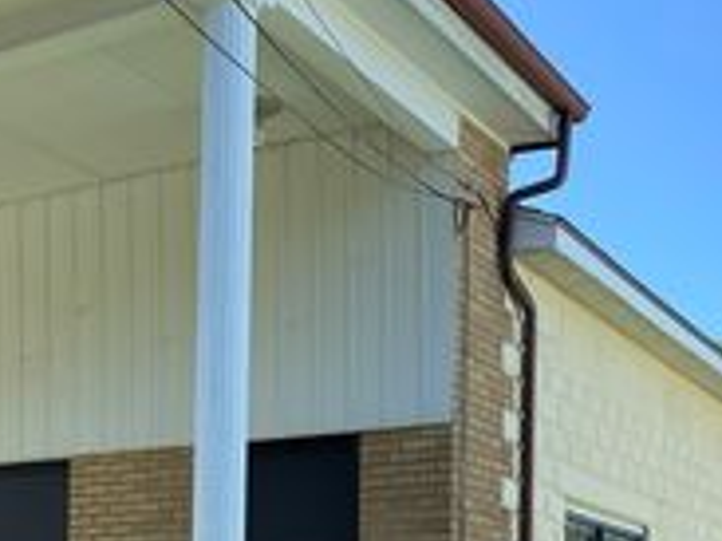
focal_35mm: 71
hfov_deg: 26.8
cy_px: 634
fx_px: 1480
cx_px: 134
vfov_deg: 19.6
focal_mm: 4.25
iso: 32
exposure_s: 1/793
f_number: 1.8
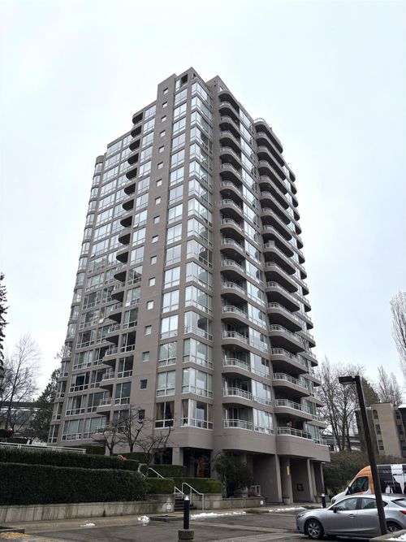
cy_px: 271
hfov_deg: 53.0
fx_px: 407
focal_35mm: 26
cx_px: 203
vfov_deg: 67.3
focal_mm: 5.96
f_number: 1.6
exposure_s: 1/611
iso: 50
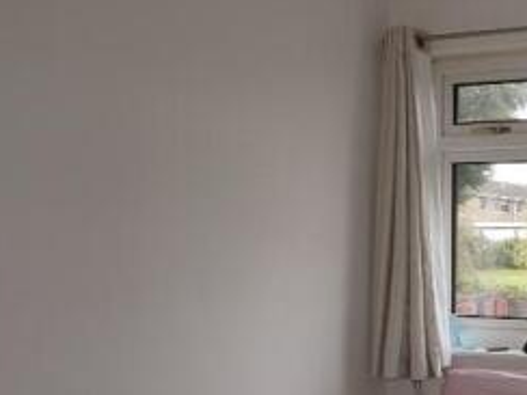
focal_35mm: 62
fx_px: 944
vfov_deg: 23.4
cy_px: 290
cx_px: 549
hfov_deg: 28.9
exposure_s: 1/60
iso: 100
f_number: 4.5
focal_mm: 16
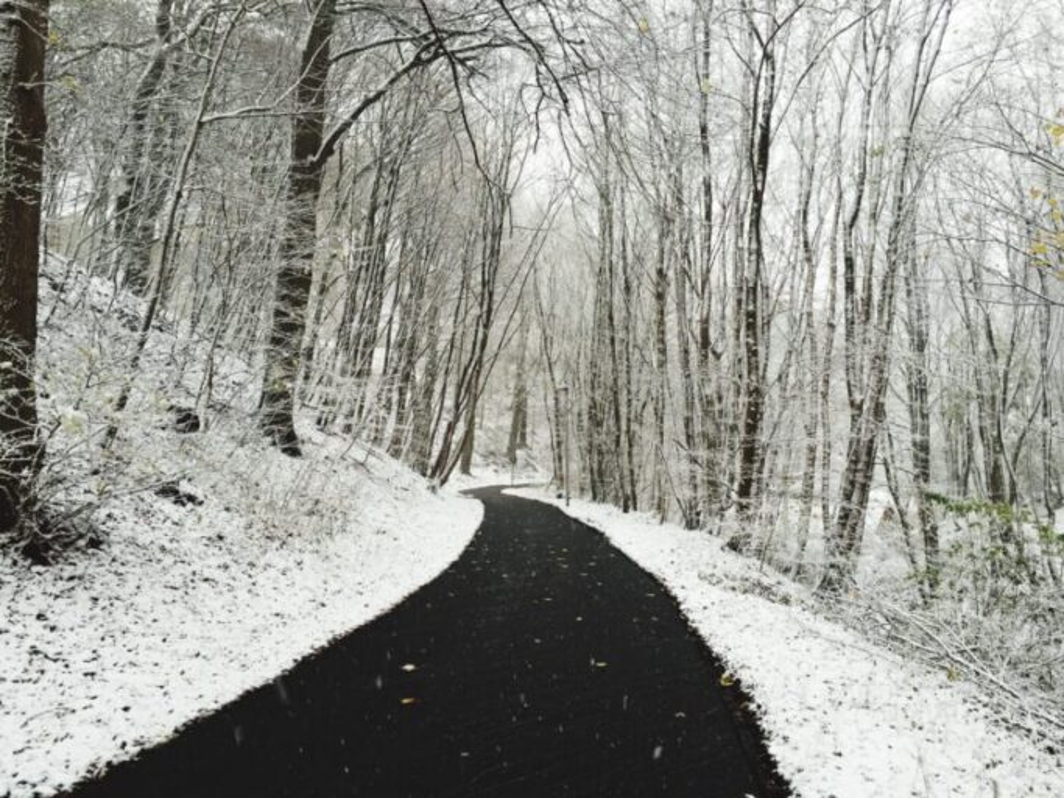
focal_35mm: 29
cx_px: 532
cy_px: 399
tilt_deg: -1.2
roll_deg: +0.7
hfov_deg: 61.7
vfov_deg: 48.2
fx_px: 891
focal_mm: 4.15
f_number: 2.2
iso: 40
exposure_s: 1/120
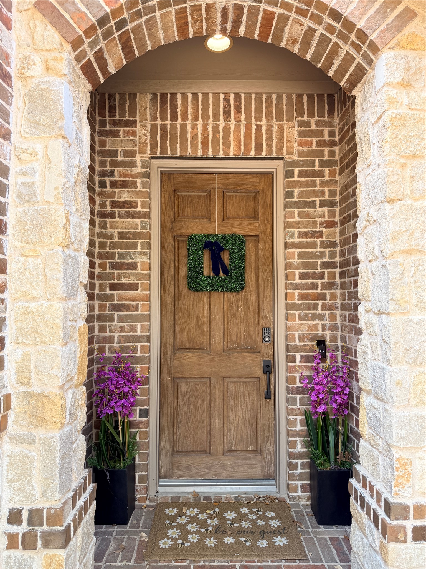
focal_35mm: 24
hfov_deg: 56.8
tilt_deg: +3.2
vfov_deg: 71.6
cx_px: 213
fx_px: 394
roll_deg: +0.4
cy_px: 284
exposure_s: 1/121
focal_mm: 6.76
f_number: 1.78
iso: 80
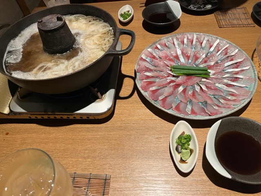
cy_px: 98
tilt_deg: -52.4
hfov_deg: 67.3
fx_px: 196
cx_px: 130
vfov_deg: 53.1
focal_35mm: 26
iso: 125
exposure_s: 1/60
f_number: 1.6
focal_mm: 5.1
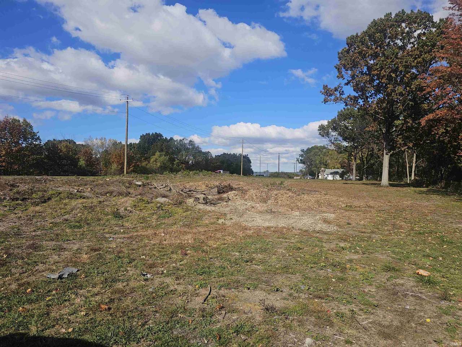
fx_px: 307
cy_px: 174
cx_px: 231
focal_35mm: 23
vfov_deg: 58.9
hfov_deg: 73.9
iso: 10
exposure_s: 1/1163
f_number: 1.7
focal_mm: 6.3
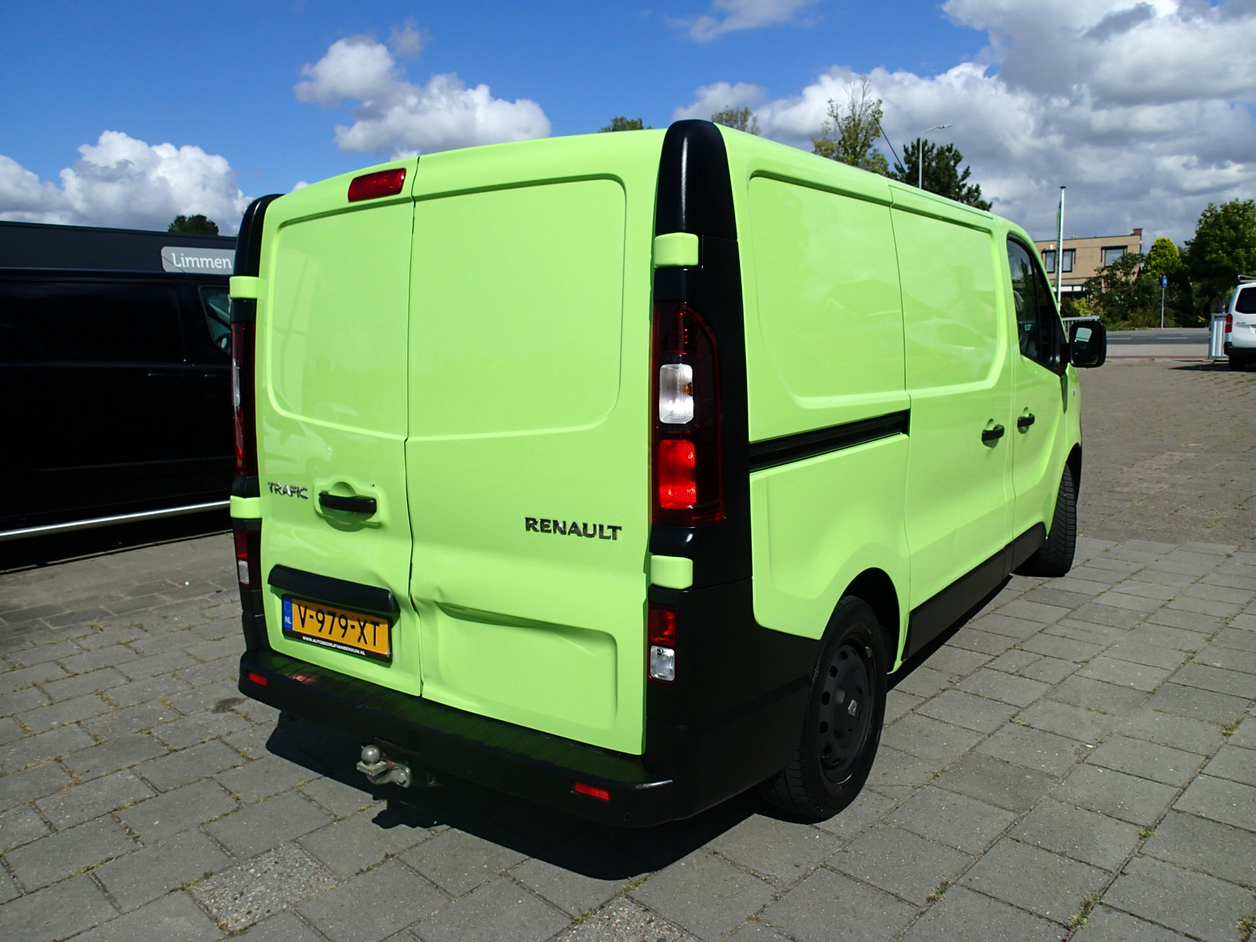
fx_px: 907
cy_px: 471
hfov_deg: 69.4
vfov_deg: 54.9
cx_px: 628
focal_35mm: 25
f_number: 8
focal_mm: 4.5
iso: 100
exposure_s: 1/500
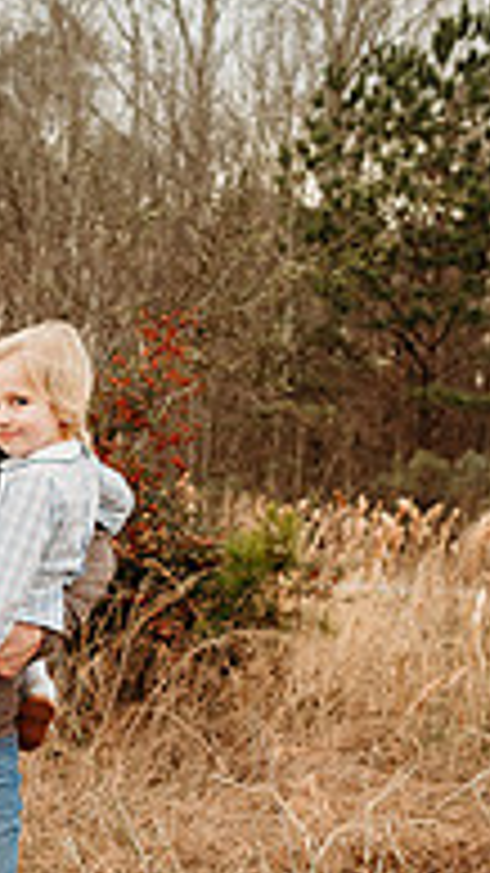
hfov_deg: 15.2
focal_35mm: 75
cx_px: -180
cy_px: 709
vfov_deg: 27.6
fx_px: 1734
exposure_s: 1/400
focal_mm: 24
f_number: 3.2
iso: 160
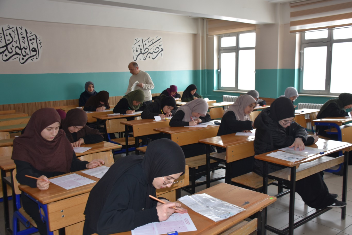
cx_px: 176
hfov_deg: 55.1
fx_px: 337
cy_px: 118
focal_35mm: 34
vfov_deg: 38.3
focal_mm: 23
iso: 400
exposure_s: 1/200
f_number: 4
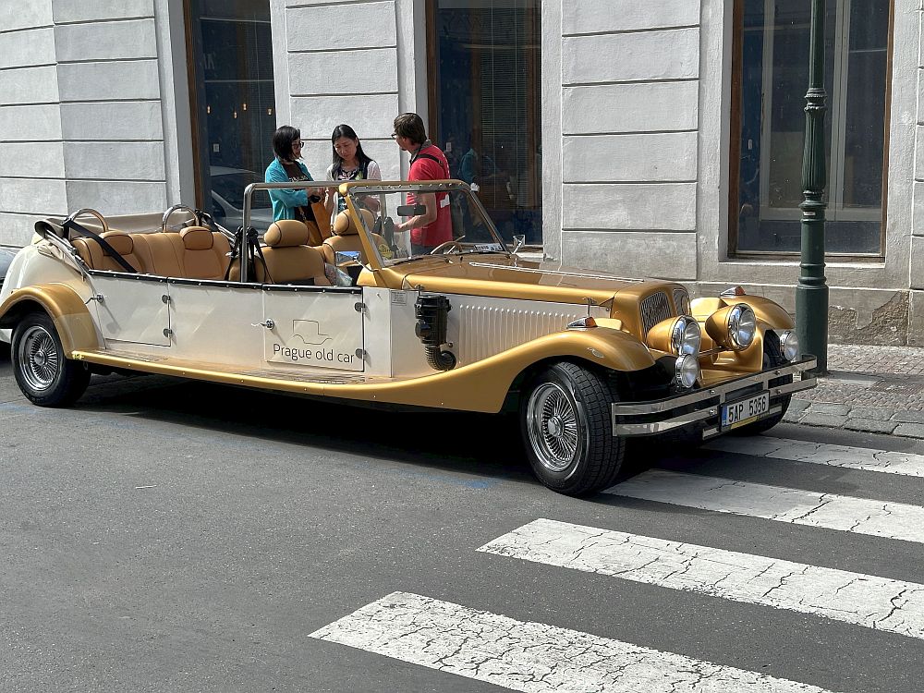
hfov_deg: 39.7
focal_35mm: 48
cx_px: 462
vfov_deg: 30.3
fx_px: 1281
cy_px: 346
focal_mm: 6.86
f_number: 1.78
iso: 64
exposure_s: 1/1212
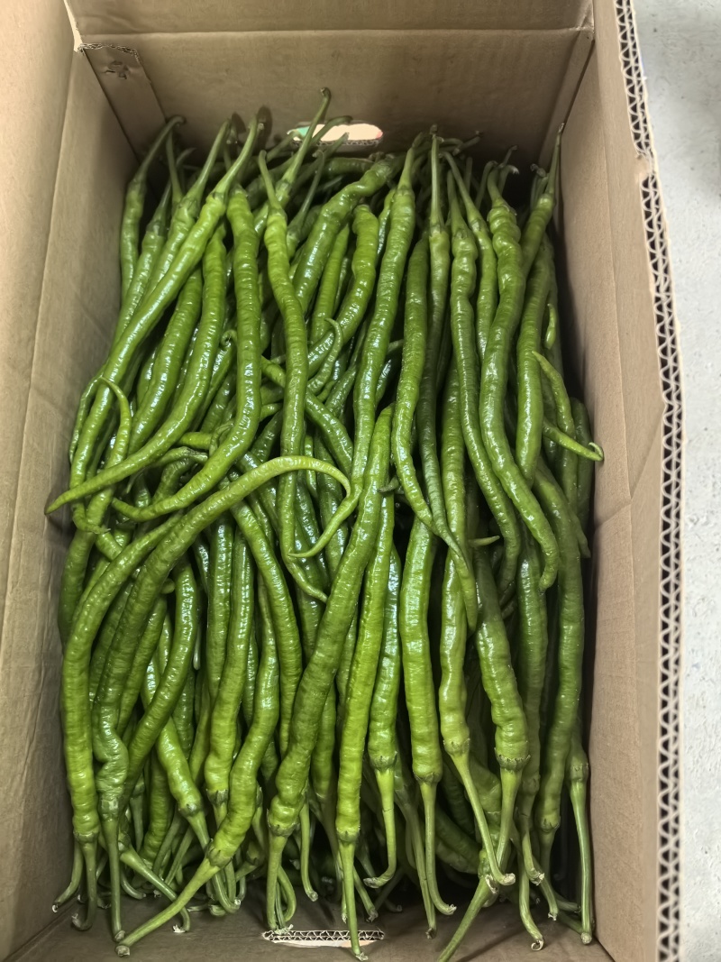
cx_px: 360
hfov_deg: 51.3
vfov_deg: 65.3
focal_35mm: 27
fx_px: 750
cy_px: 481
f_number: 2
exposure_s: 1/100
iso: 640
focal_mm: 6.35
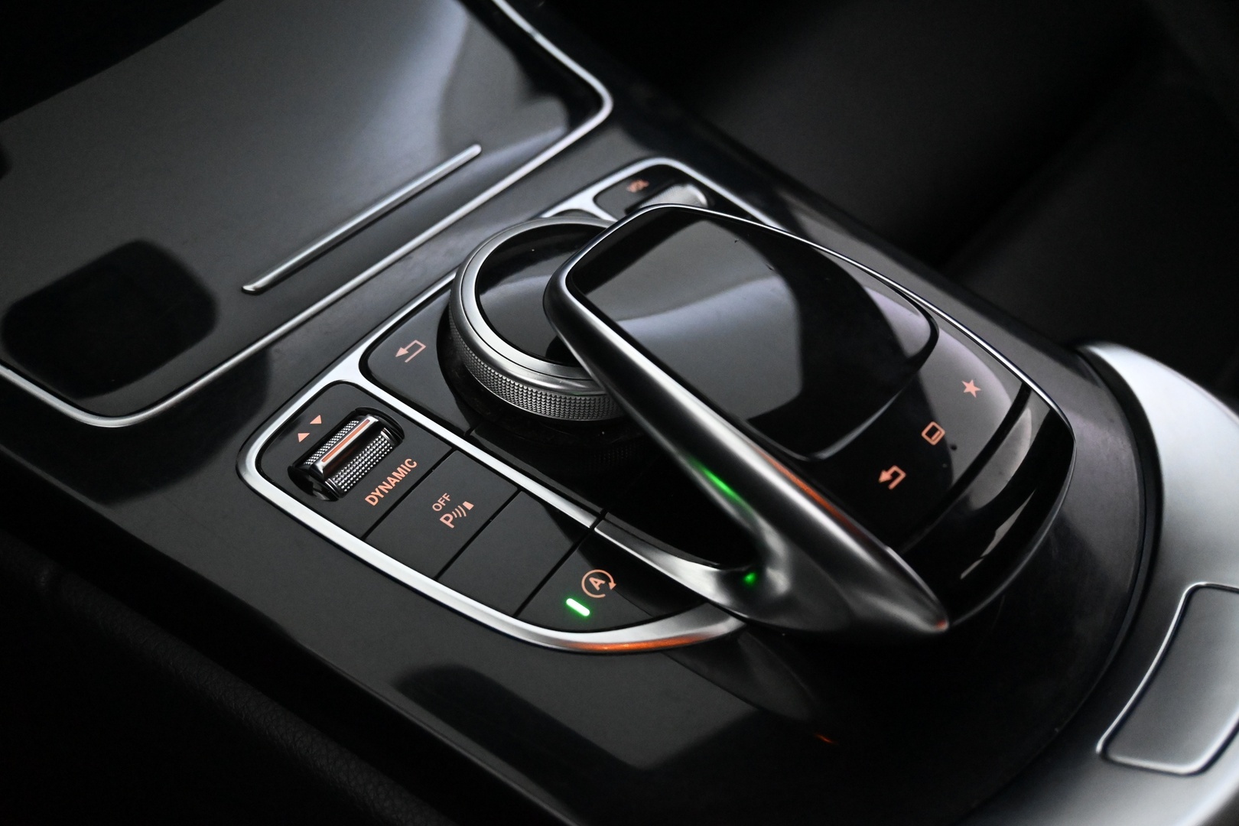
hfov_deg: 56.1
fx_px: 1161
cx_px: 620
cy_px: 413
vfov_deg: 39.1
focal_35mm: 34
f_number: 4.5
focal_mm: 22.5
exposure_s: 1/80
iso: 6400
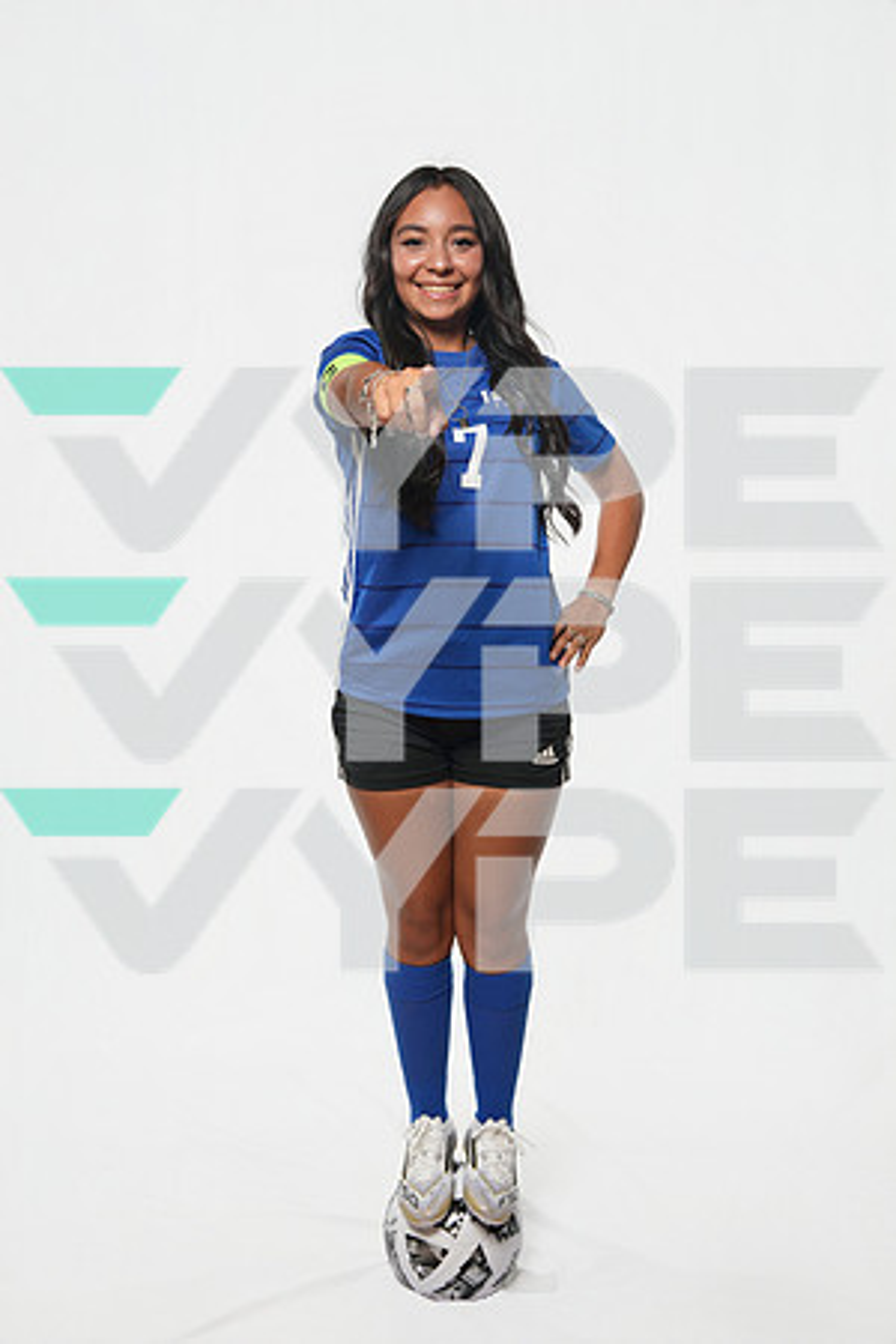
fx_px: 1560
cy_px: 672
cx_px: 448
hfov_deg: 32.0
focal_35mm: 42
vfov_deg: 46.6
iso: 500
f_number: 8
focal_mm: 41.8
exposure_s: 1/125
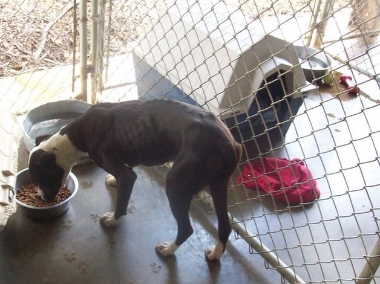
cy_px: 150
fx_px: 483
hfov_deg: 42.8
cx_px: 155
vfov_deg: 32.8
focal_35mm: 44
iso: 200
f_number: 2.7
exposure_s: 1/67
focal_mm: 6
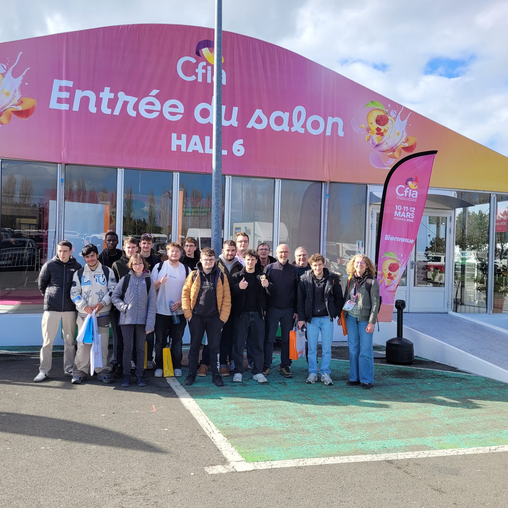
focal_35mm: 31
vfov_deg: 52.5
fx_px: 515
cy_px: 252
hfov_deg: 52.4
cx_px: 220
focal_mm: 5.4
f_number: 1.8
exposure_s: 1/1070
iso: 40
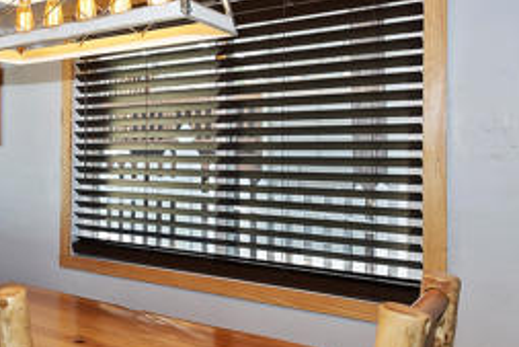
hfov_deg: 46.3
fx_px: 548
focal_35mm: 38
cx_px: 64
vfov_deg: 35.1
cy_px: 157
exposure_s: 1/30
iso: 400
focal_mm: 10
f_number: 8
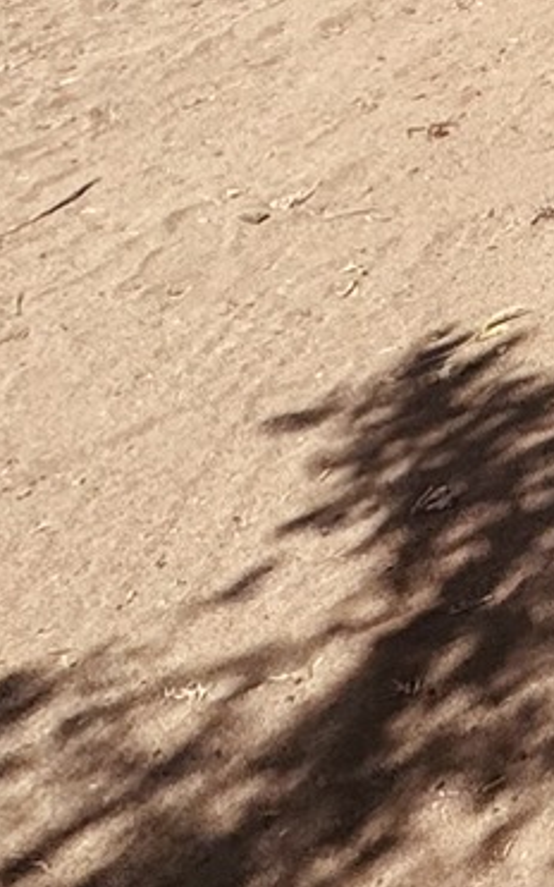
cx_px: 1729
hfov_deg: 10.4
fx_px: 1980
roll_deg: +0.5
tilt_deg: -2.8
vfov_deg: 19.9
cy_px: -619
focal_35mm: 82
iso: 50
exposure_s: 1/3390
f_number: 2.2
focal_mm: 2.22
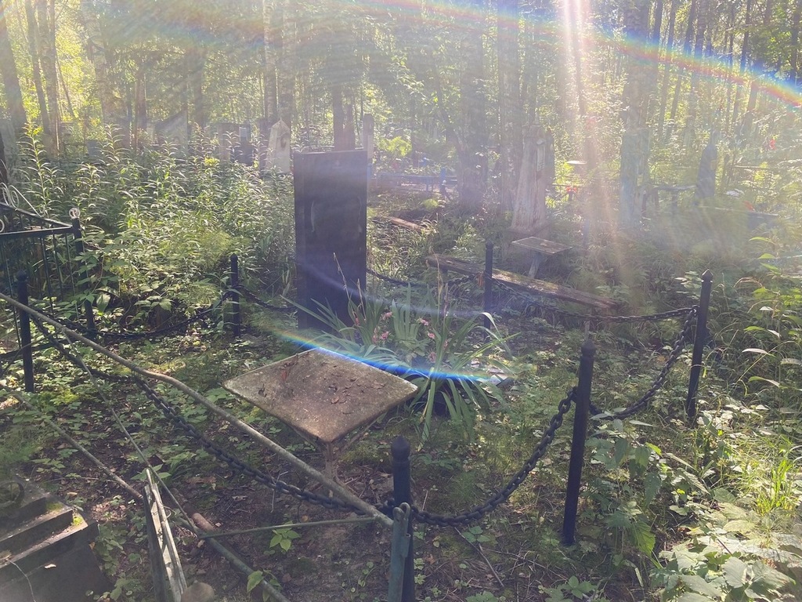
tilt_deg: -13.0
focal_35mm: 26
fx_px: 602
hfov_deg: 67.3
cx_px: 401
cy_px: 301
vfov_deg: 53.1
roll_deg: -1.8
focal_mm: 4.25
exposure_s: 1/121
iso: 40
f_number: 1.8
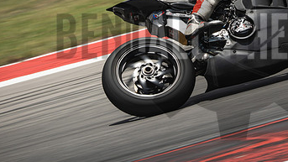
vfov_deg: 2.3
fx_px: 4063
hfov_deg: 4.1
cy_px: 37
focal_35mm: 532
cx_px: 233
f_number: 8
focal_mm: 200
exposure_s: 1/250
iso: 125
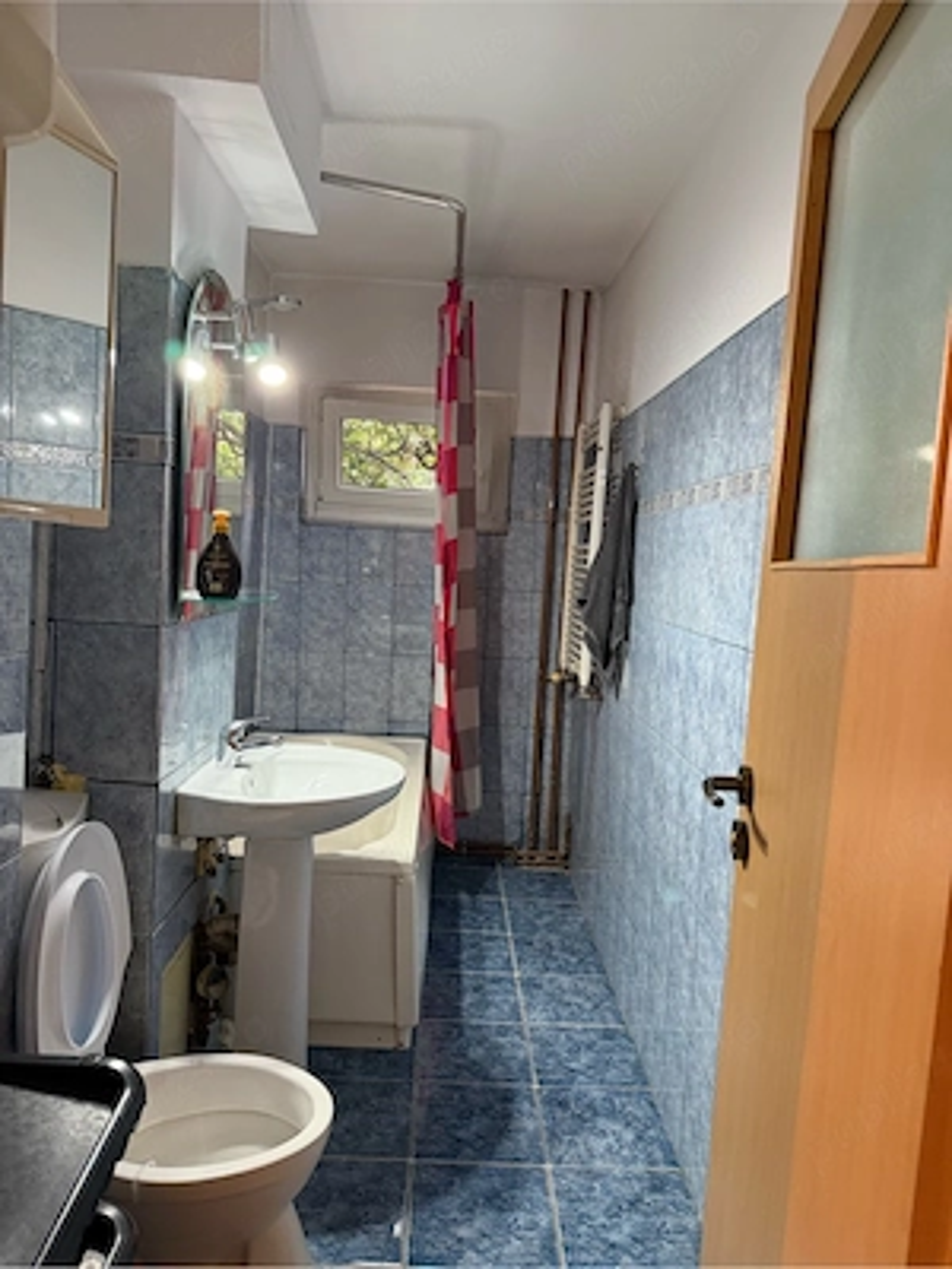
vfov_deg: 71.6
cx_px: 476
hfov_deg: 56.8
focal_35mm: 24
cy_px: 634
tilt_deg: -5.4
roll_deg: -3.4
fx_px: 880
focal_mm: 6.76
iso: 400
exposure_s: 1/50
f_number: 1.78
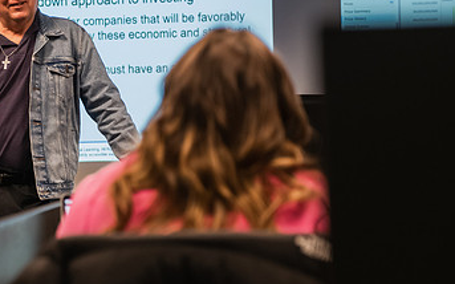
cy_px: 143
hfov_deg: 19.2
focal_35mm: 107
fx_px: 1326
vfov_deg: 12.2
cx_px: 80
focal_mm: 62
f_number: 3.2
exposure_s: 1/200
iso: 2000
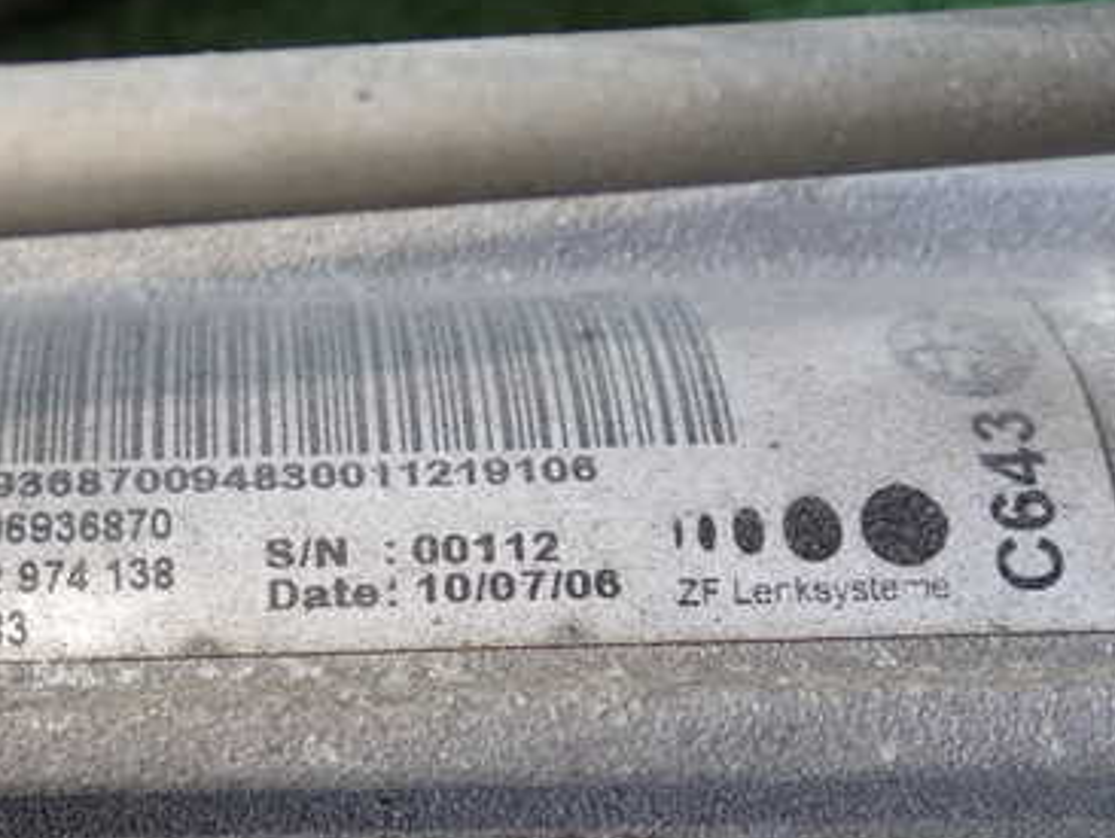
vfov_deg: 24.7
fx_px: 1902
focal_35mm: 59
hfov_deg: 32.2
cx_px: 299
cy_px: 549
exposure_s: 1/80
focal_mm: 6.37
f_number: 2.5
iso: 100
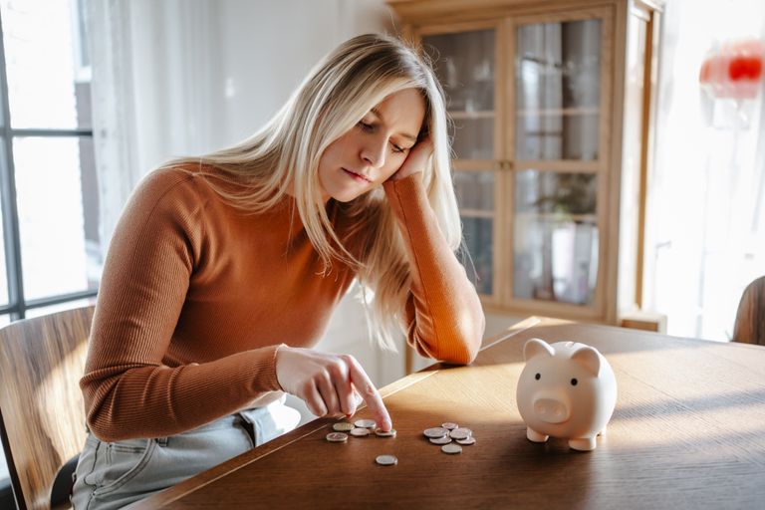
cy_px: 255
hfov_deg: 54.4
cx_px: 382
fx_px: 744
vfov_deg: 37.9
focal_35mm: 35
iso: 500
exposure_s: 1/160
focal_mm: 35
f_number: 2.8
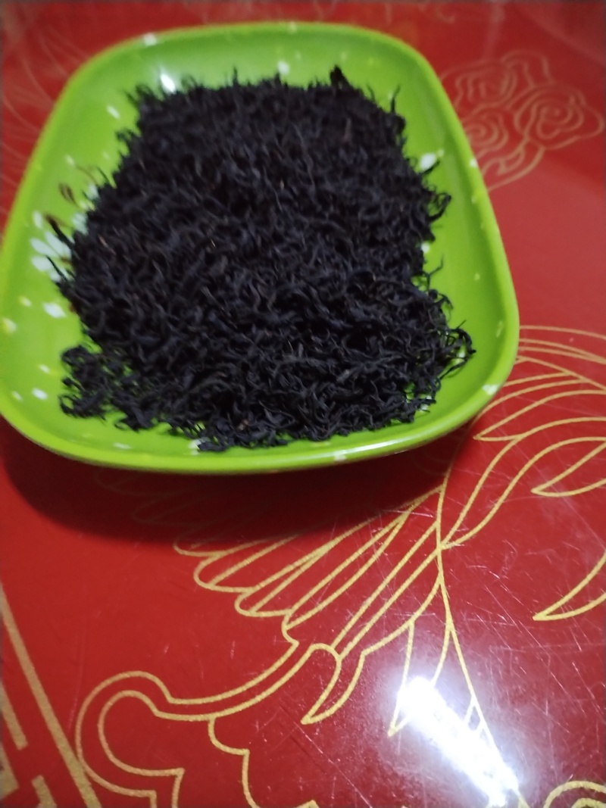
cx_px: 303
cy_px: 404
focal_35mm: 26
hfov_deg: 53.1
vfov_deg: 67.3
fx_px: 607
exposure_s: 1/33.3
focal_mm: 4.25
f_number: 1.8
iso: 1612
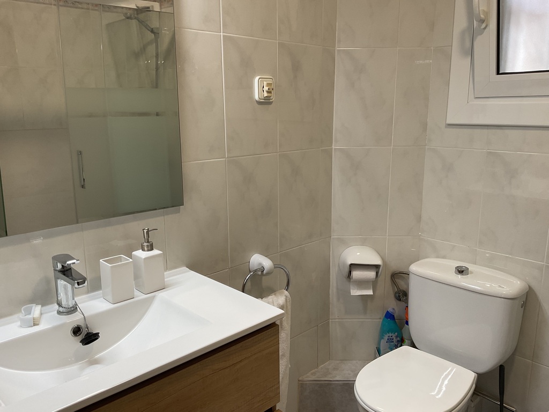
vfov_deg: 48.2
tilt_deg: -12.6
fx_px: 460
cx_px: 274
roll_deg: +2.0
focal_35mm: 29
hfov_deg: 61.7
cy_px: 206
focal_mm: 3
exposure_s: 1/50
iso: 32
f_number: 1.8
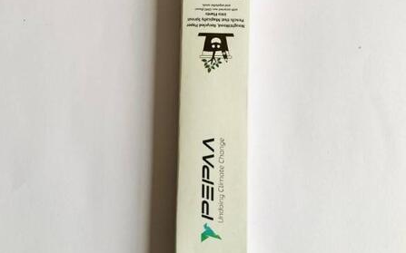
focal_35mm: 37
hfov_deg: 52.8
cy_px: 94
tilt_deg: -85.2
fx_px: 409
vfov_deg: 34.2
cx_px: 203
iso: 100
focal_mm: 4.25
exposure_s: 1/62
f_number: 1.8
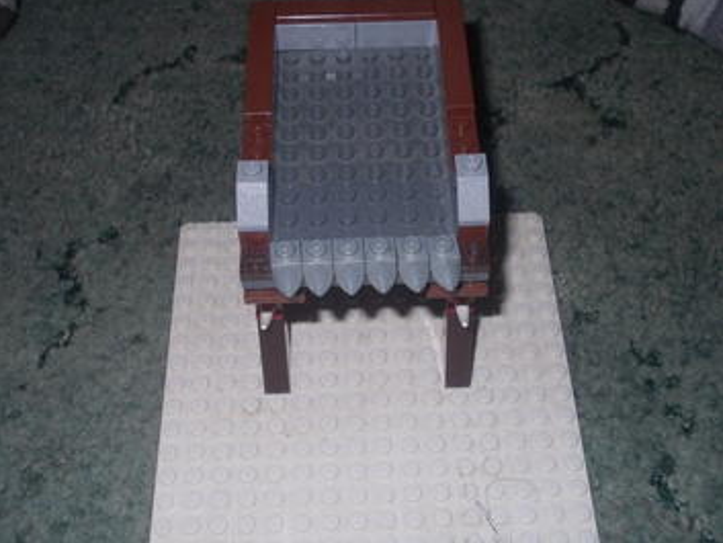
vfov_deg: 28.0
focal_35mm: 52
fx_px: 1086
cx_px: 363
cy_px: 268
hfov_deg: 36.8
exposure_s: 1/30
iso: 200
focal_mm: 7.2
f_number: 3.6
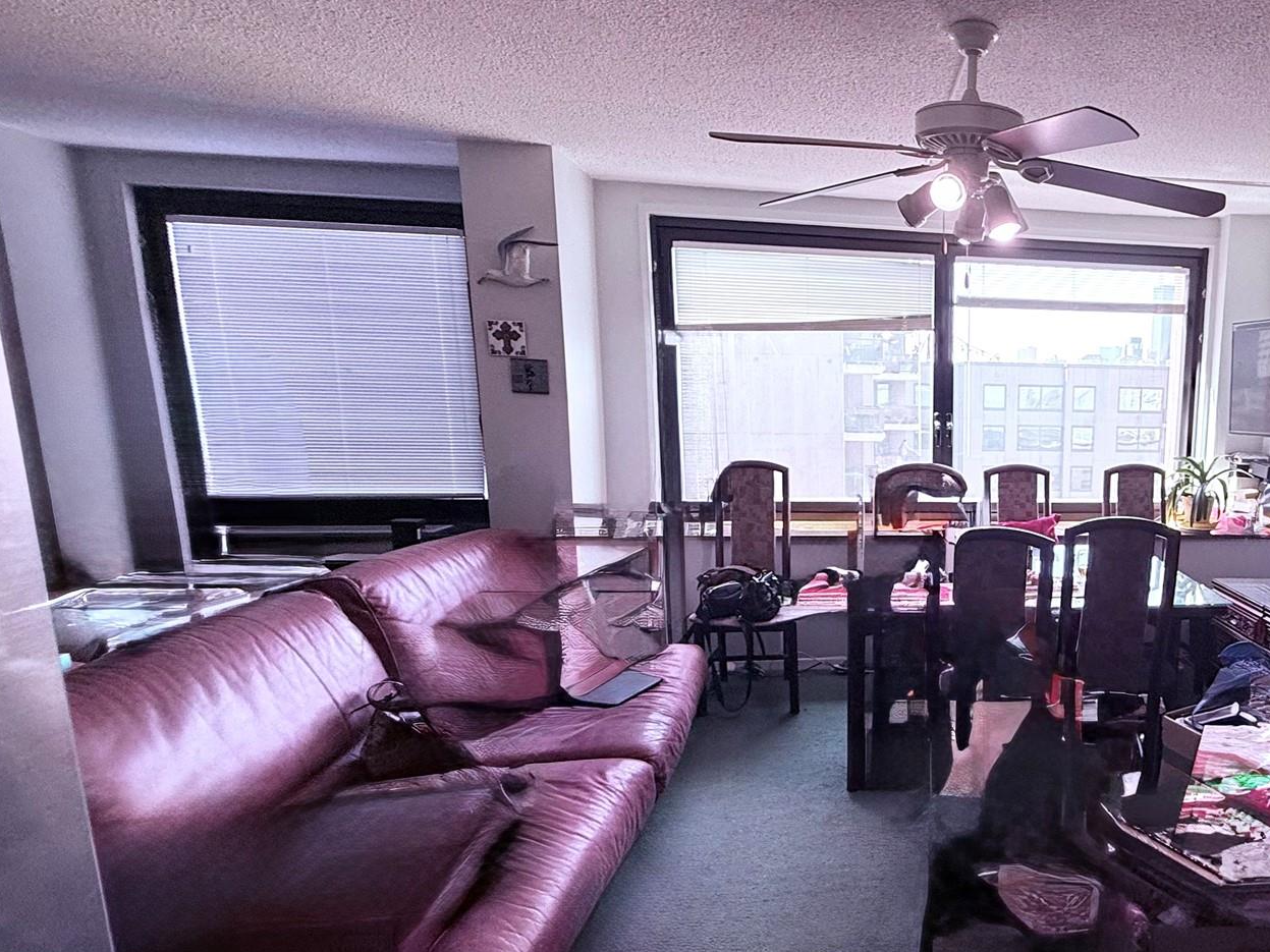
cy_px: 554
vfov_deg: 58.6
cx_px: 990
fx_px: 844
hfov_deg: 67.9
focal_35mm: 23
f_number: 2.2
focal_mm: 2.22
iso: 125
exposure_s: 1/120
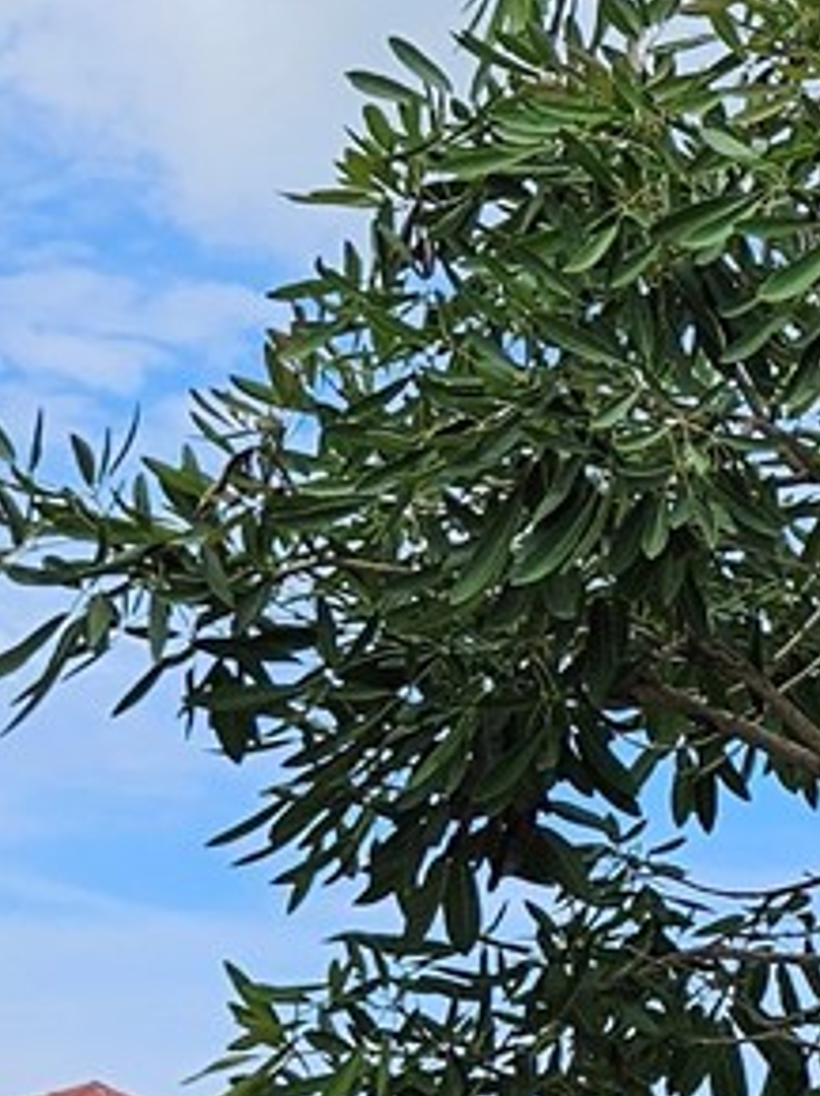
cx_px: 2233
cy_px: 729
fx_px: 4017
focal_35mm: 127
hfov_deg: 9.7
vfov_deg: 15.5
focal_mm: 5.4
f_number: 1.8
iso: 25
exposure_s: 1/1879
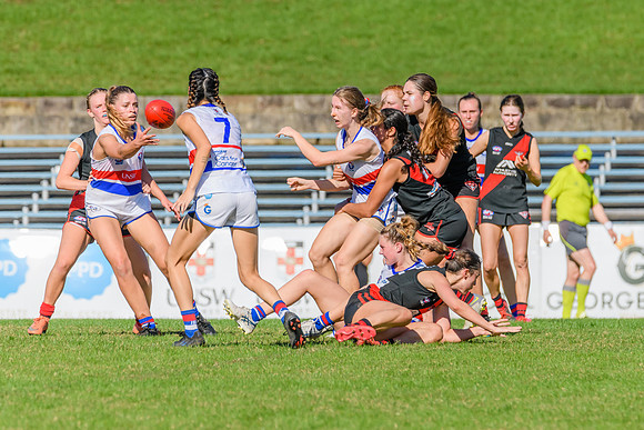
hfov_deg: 3.4
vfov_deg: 2.3
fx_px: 10820
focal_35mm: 605
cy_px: 184
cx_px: 377
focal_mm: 450
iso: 640
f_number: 13
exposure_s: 1/1600
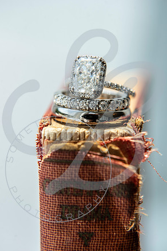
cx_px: 84
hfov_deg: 18.9
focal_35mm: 72
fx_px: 501
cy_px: 126
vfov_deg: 28.1
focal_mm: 70
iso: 100
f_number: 8
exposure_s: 1/200
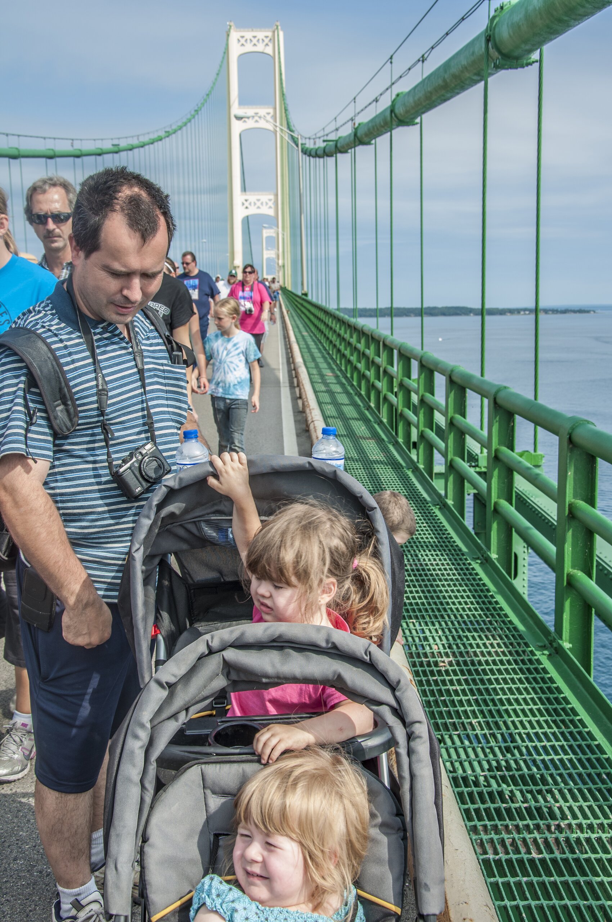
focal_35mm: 39
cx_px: 306
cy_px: 461
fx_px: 997
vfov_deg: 49.6
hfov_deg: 34.1
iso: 100
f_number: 9
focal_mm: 26
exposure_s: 1/200
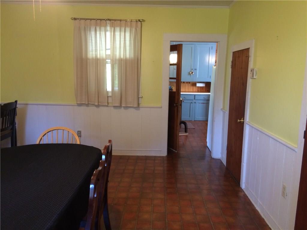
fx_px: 257
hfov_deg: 61.7
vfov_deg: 48.2
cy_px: 115
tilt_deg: -10.3
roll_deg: -1.6
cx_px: 154
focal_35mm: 29
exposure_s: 1/30
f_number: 2.2
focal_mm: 4.15
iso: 200
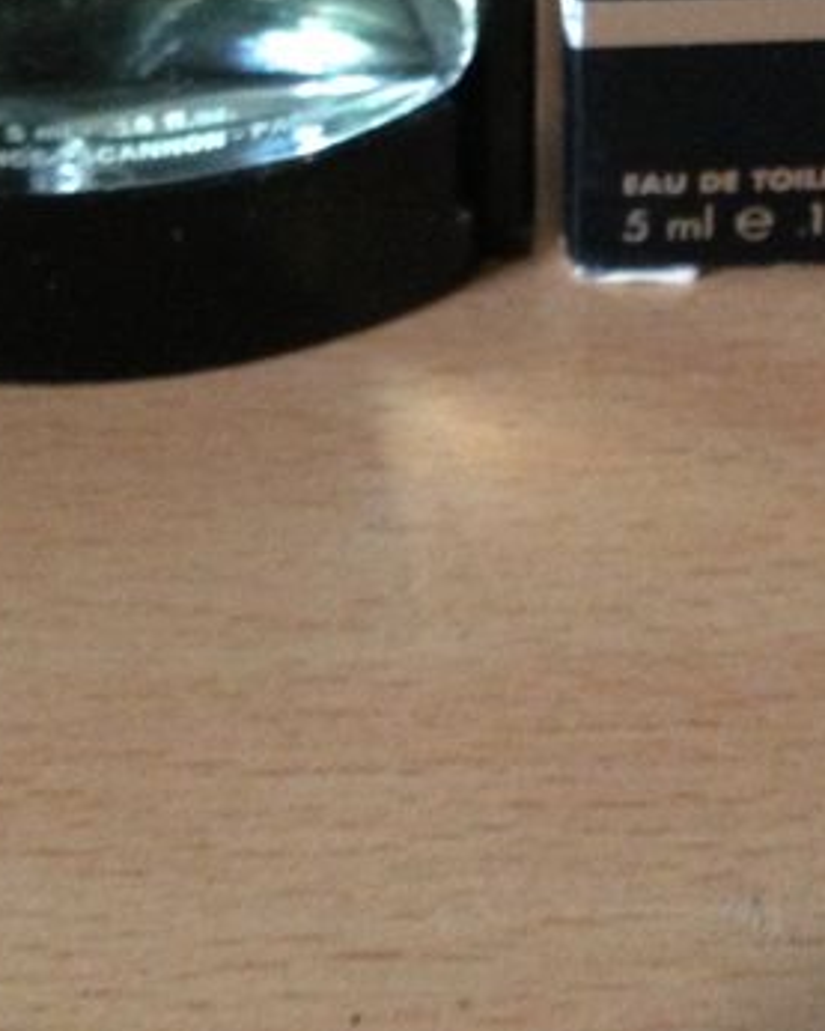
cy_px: 143
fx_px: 2837
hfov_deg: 16.4
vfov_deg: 20.3
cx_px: 634
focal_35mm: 93
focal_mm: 4.13
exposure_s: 1/20
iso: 400
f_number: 2.4
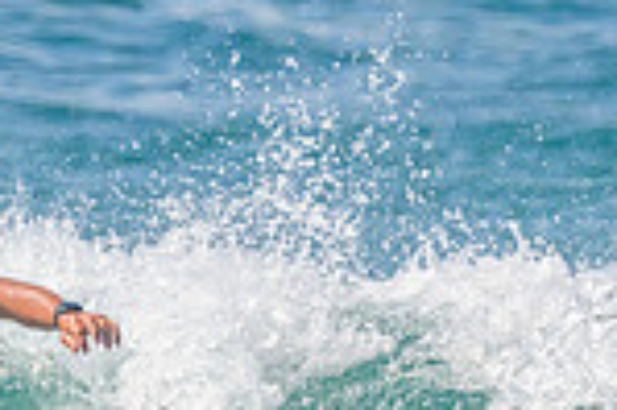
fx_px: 53996
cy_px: 708
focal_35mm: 3154
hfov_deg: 0.7
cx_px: 200
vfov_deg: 0.4
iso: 800
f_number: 11
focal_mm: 590
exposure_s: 1/2000
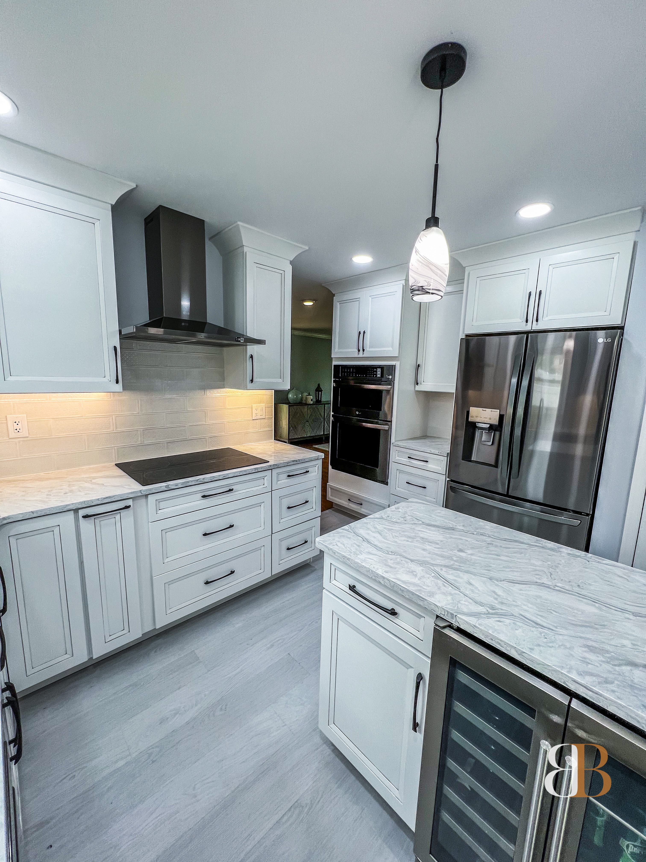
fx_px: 323
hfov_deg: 89.9
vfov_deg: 106.2
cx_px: 323
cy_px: 431
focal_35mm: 13
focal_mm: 1.57
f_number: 1.8
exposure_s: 1/120
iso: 64
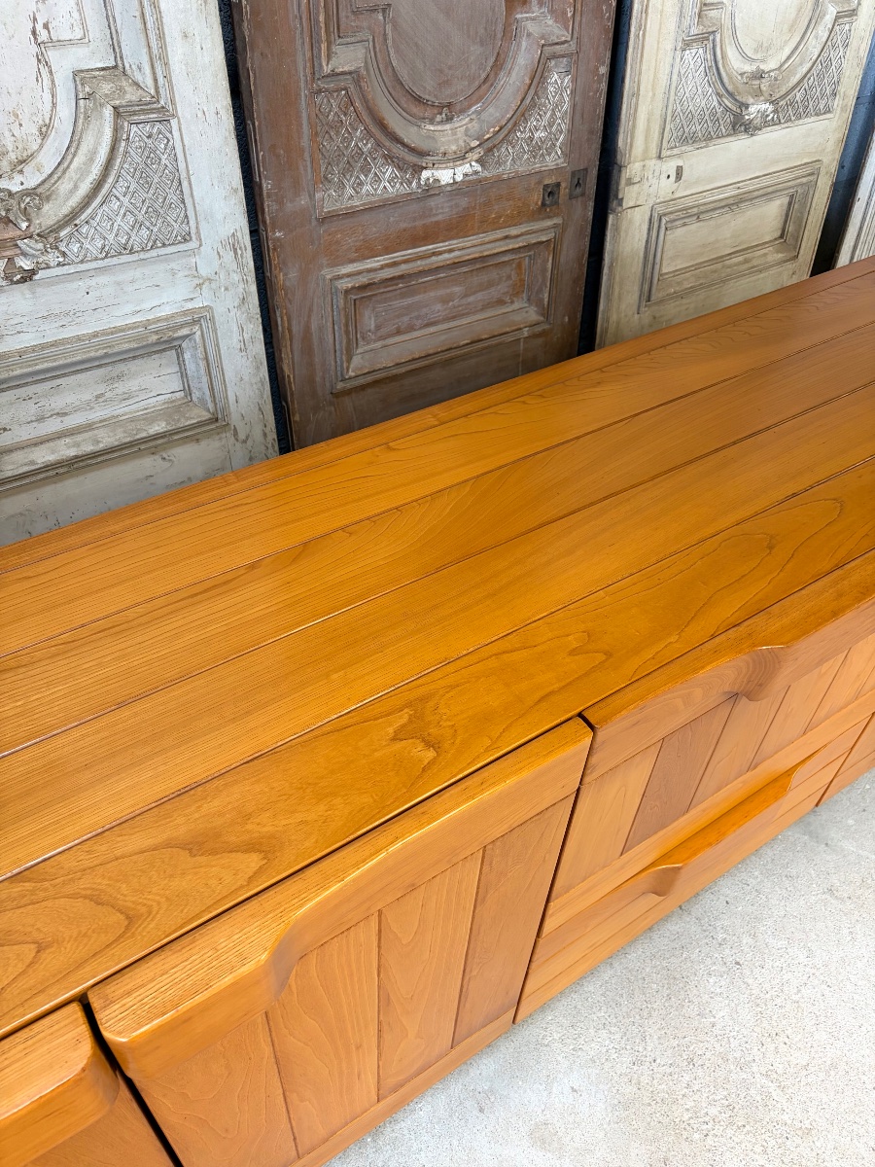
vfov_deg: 67.3
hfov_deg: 53.1
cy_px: 584
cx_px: 438
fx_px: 876
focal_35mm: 26
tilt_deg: -44.1
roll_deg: -3.4
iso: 125
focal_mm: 5.96
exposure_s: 1/50
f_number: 1.6
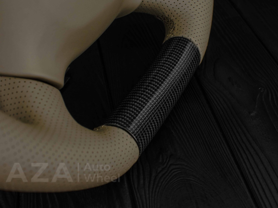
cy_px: 103
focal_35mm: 58
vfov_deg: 25.4
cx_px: 145
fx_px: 462
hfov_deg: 33.5
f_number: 6.3
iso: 500
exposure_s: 1/125
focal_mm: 35
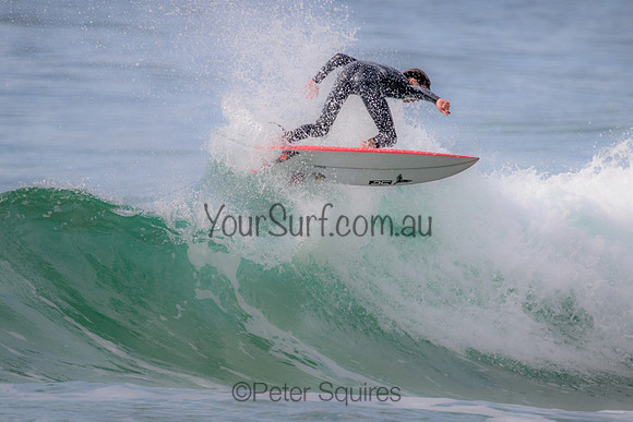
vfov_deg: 1.4
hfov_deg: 2.2
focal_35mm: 954
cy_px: 171
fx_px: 16769
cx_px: 339
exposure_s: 1/2000
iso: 1800
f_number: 11
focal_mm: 800
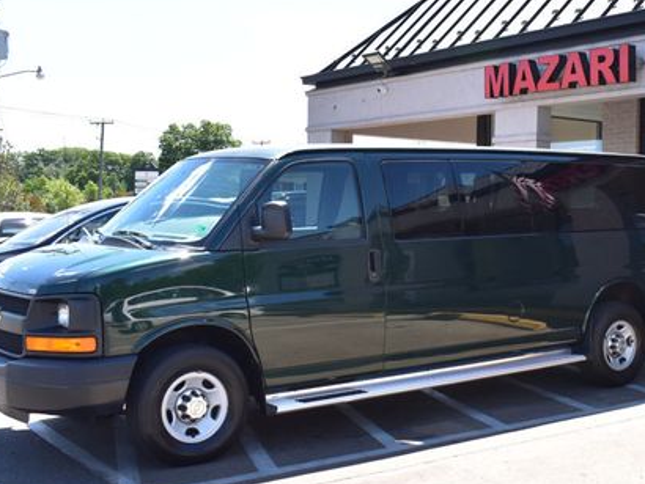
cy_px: 211
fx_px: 1007
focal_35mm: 54
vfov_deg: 27.0
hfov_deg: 34.8
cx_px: 483
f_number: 10
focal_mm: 24
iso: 400
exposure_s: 1/250
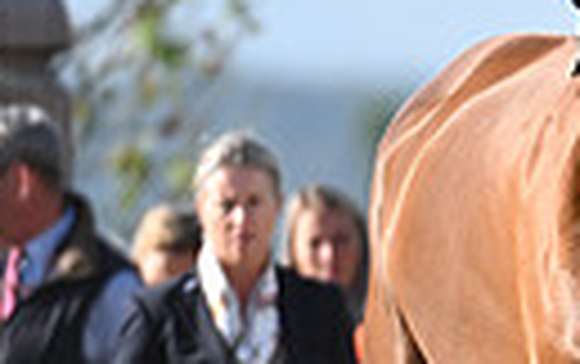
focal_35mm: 1834
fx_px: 29028
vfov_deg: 0.7
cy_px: 344
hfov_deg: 1.1
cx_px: 1241
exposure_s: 1/1600
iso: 560
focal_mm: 400
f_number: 5
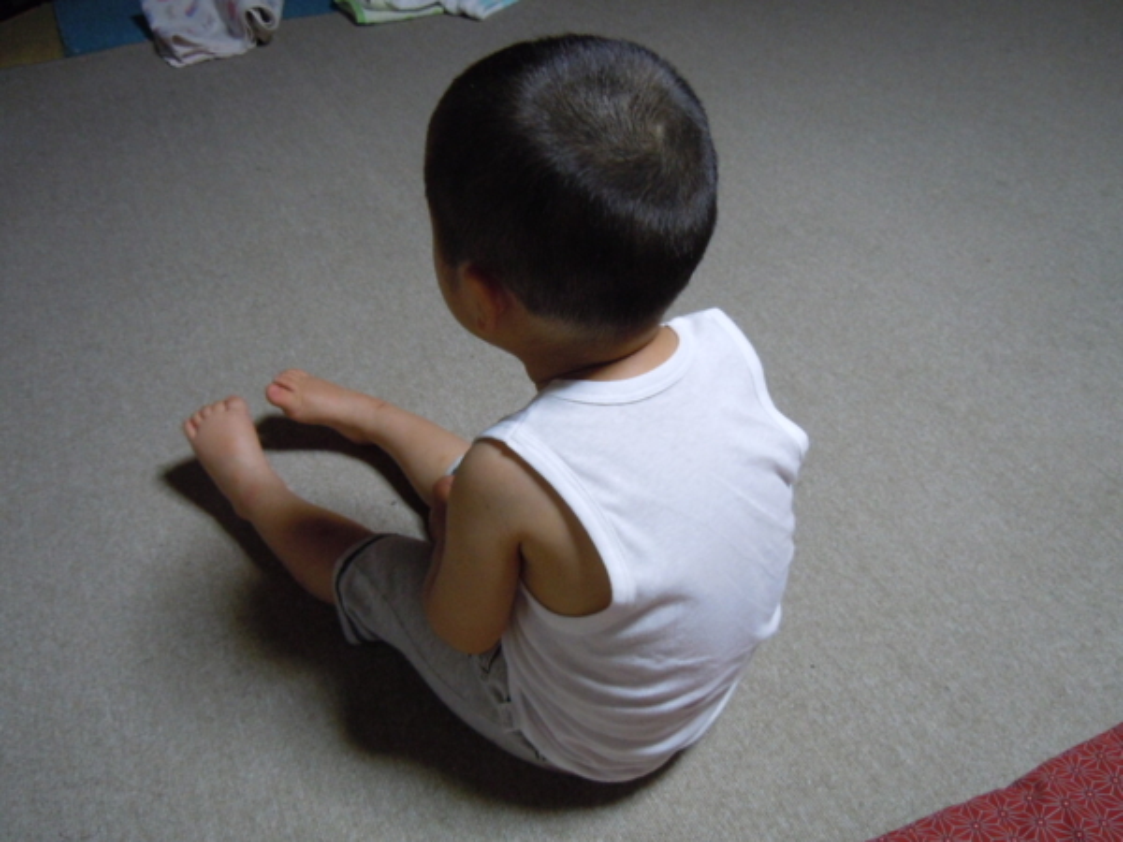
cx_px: 562
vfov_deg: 46.8
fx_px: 973
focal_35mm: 30
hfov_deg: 60.0
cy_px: 421
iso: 400
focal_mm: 5.4
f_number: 3.5
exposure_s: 1/25
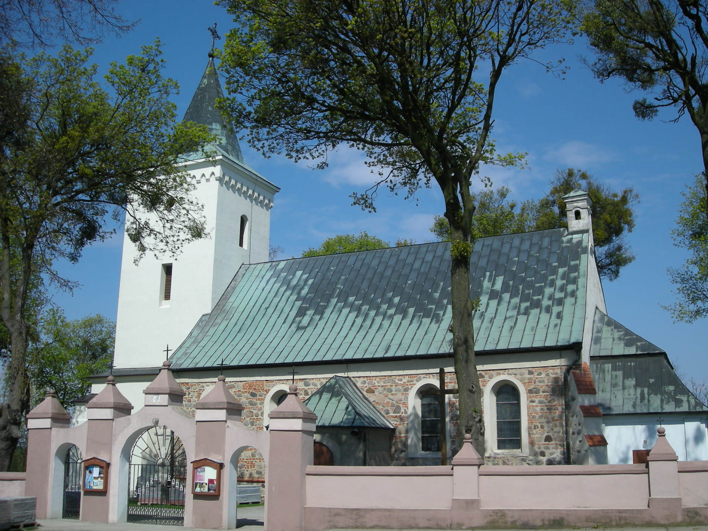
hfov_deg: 48.9
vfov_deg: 37.7
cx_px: 379
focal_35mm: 38
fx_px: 777
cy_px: 268
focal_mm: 5.7
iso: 50
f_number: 5.7
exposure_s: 1/337
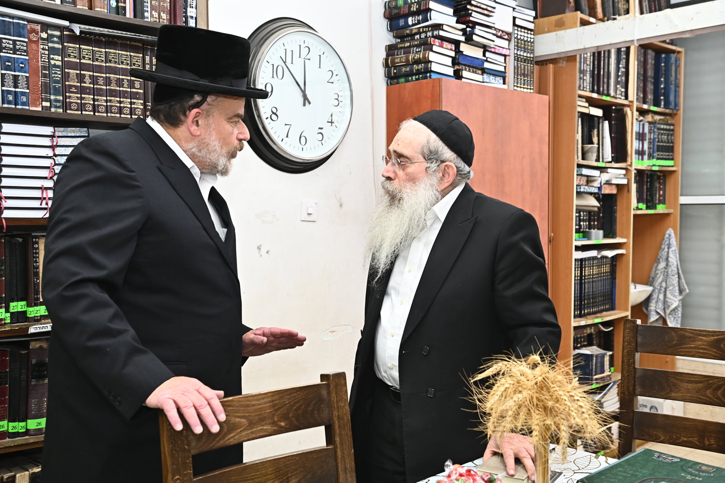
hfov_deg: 50.7
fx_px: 765
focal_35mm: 38
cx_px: 362
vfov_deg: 35.0
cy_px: 242
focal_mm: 38
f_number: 4.5
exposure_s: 1/160
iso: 1000
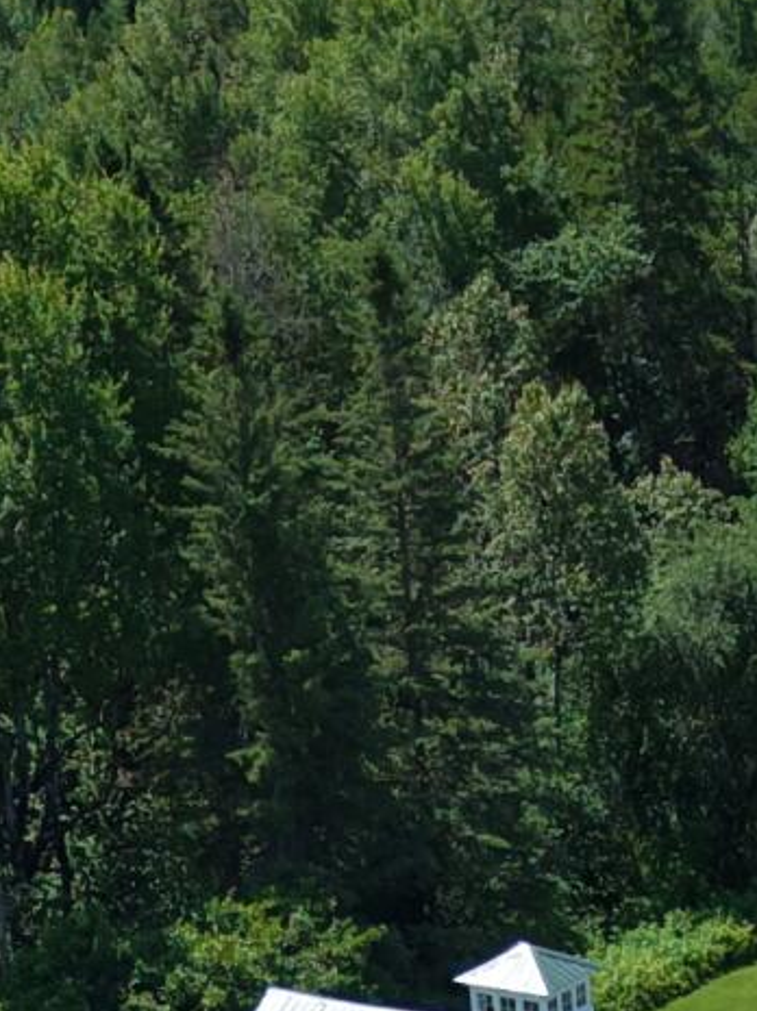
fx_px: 4526
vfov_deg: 11.2
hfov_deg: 9.3
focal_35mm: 155
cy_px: 2209
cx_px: 1136
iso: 100
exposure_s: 1/60
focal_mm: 8.67
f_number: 1.8
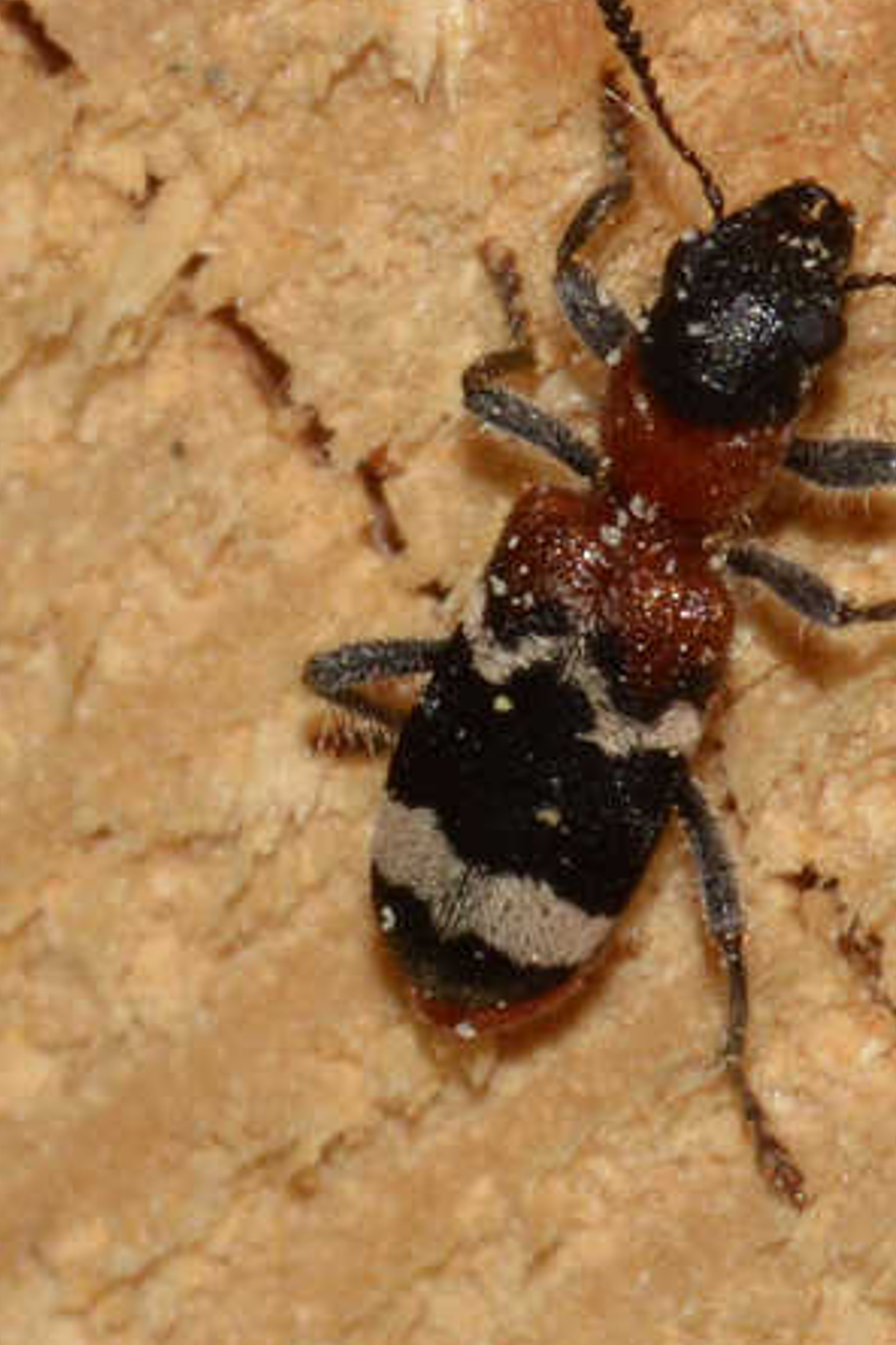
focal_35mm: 216
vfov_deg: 9.5
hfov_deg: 6.4
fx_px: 8063
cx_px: 621
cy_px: 612
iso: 100
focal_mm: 100
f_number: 22
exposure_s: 1/200
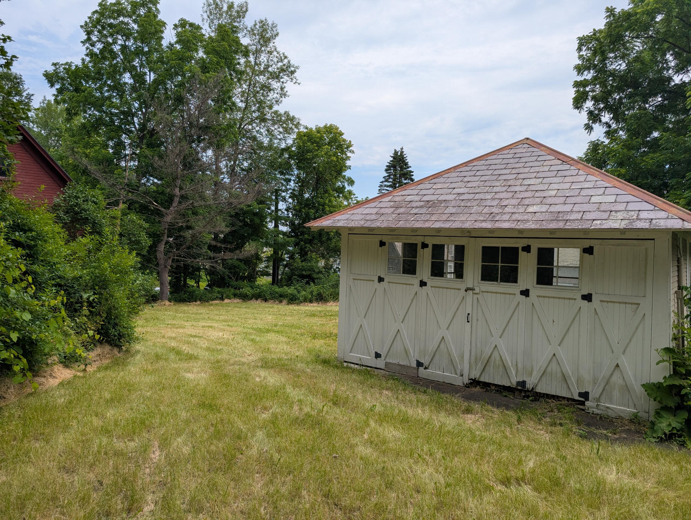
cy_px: 260
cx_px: 346
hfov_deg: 71.5
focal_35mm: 24
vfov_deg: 56.9
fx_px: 480
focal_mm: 6.9
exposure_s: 1/1126
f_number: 1.68
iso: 22
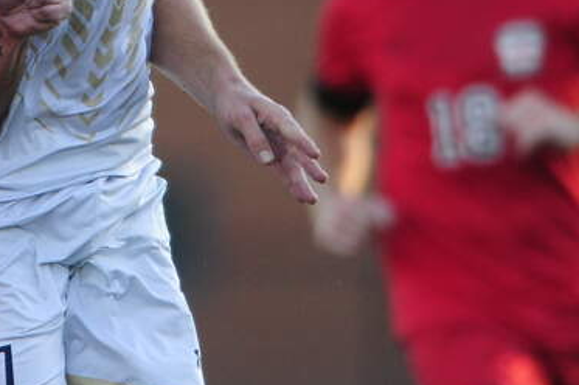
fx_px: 28410
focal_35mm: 1768
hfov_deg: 1.2
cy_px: -157
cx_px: -28
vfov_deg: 0.8
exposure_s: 1/1000
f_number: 4
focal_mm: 550
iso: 1600
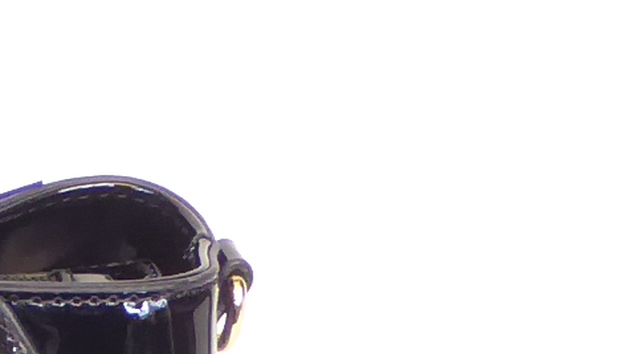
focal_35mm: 353
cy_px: 465
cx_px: -529
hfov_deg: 6.0
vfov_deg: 3.4
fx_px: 5880
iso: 400
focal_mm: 10.3
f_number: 4.2
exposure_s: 1/25
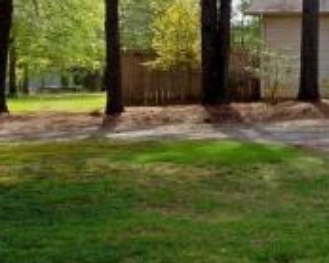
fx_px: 798
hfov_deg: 21.8
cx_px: 378
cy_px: -76
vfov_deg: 17.5
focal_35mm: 82
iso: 100
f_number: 3.3
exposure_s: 1/640
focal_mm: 4.5
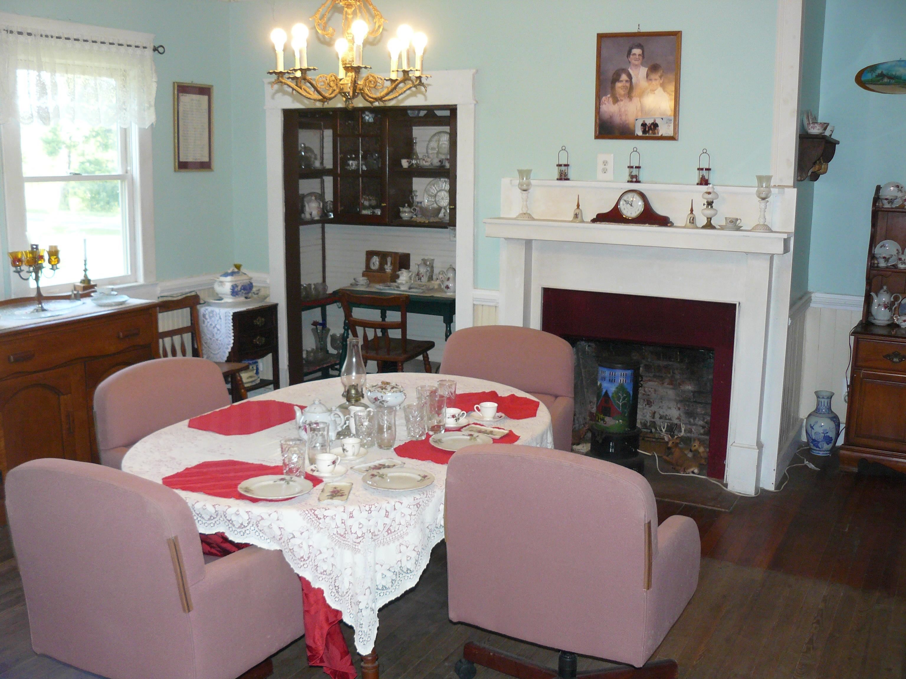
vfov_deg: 39.7
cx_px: 453
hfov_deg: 51.4
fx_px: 942
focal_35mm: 36
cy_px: 340
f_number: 2.8
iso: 200
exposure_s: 1/50
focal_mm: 6
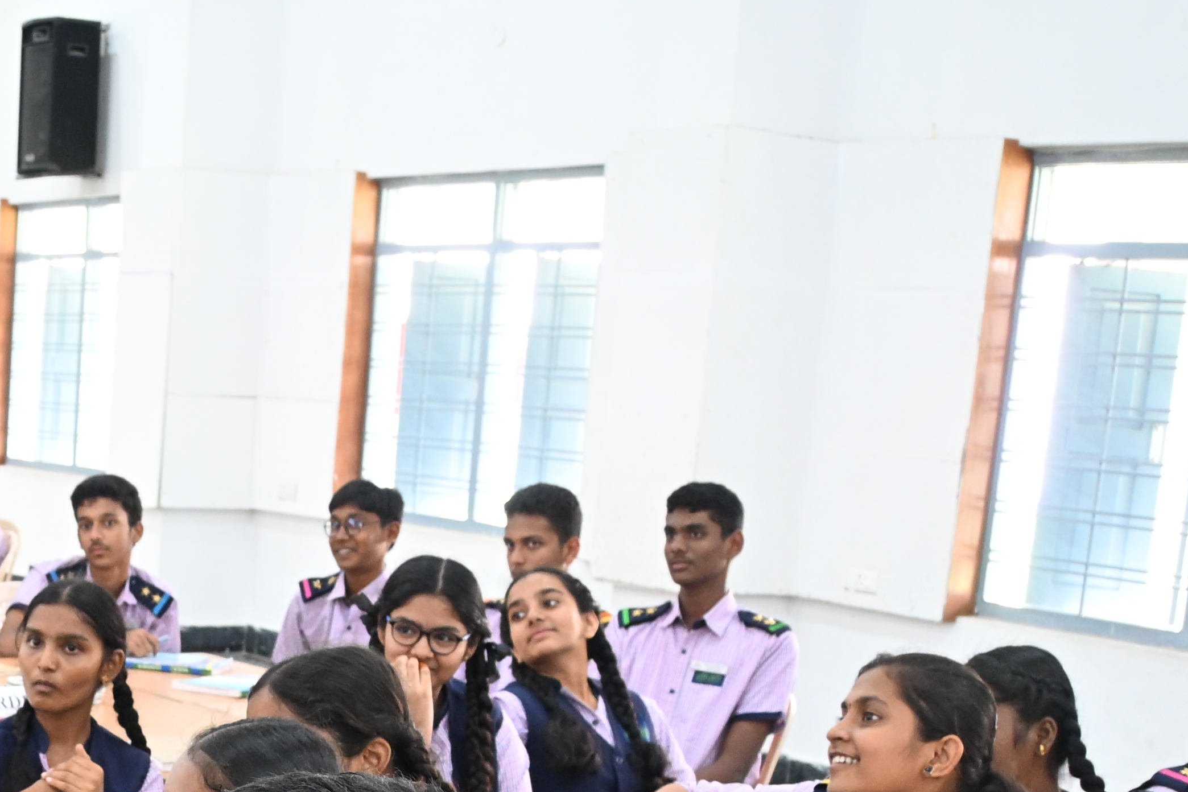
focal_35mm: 122
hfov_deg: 16.4
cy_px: 1033
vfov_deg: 11.0
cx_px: -10
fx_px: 4026
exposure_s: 1/60
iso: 1250
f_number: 5.6
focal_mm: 30.5
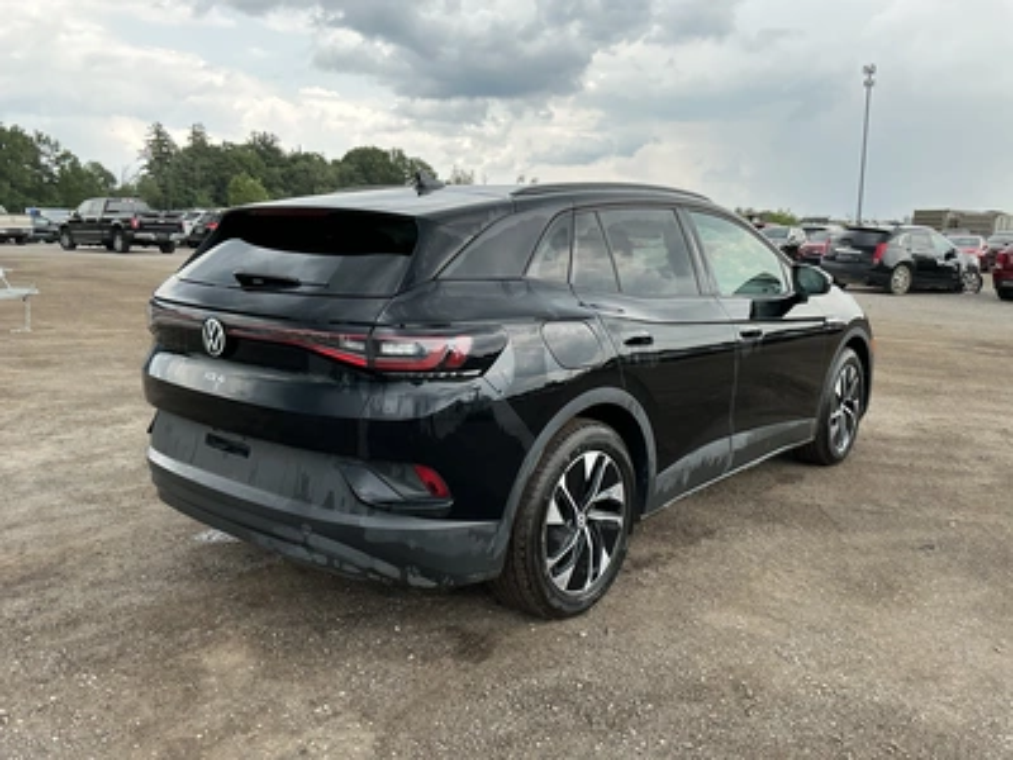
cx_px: 506
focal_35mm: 28
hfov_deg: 63.4
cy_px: 380
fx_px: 819
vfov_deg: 49.7
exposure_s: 1/473
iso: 25
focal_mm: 3
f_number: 1.8
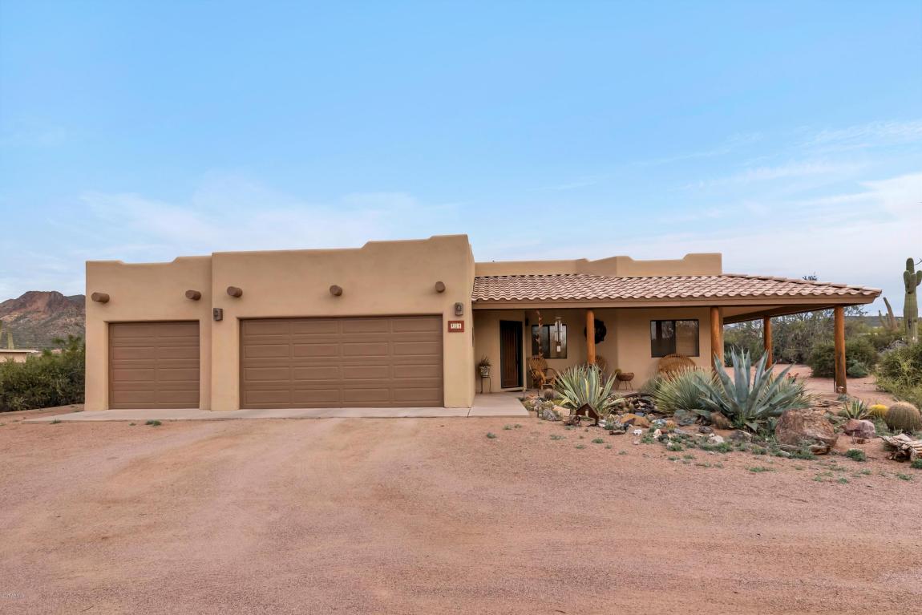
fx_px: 435
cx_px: 461
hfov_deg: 93.3
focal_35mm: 17
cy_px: 308
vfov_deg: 70.5
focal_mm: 17
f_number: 13
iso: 640
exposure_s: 1/640
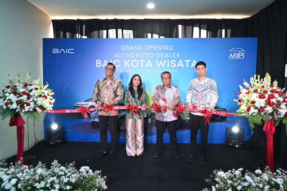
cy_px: 96
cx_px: 144
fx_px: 191
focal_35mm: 24
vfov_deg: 53.1
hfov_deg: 73.8
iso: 1000
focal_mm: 24
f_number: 2.8
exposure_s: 1/160
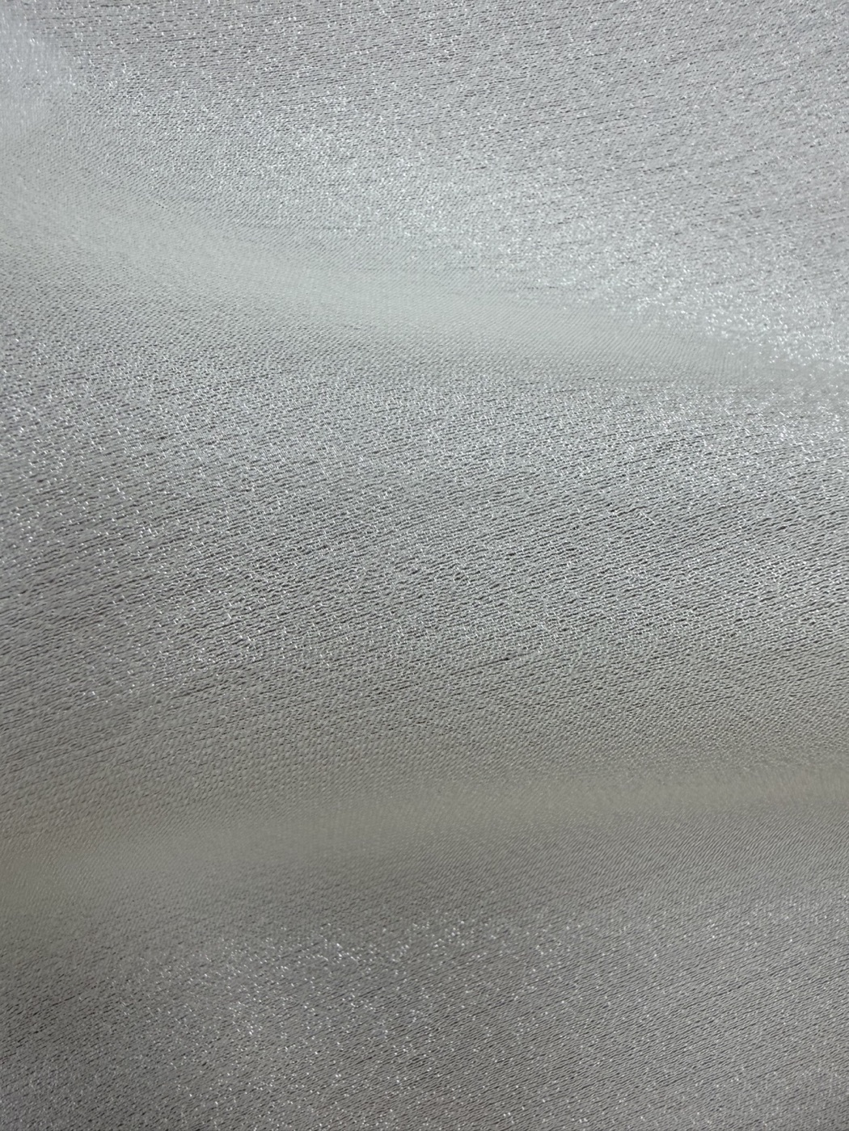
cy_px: 566
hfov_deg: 56.8
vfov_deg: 71.6
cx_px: 424
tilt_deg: -82.0
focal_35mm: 24
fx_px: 785
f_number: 2.2
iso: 64
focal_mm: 2.22
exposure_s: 1/100
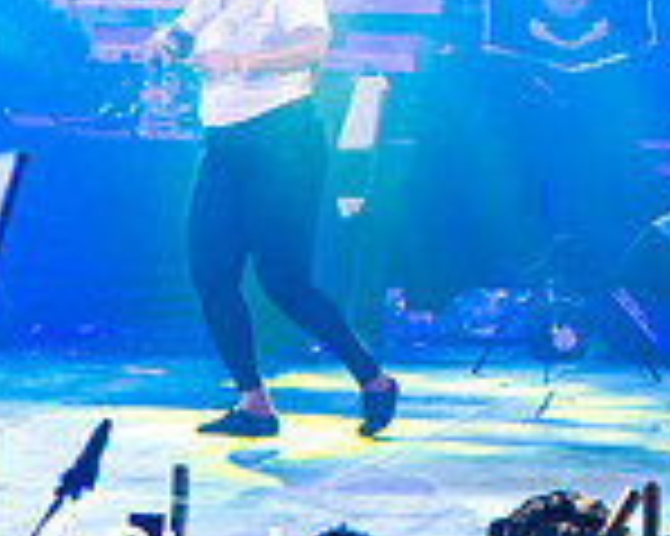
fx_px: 18806
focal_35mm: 949
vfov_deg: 1.6
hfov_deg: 2.0
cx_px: 1282
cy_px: -176
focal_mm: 260
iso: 3200
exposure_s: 1/200
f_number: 5.6
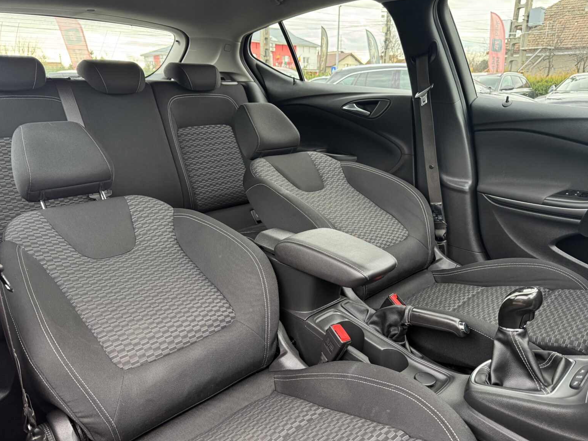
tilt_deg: -17.3
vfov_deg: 54.9
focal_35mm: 25
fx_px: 425
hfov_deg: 69.4
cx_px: 302
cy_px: 224
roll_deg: +0.7
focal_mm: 6.76
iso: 400
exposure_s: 1/50
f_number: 1.78
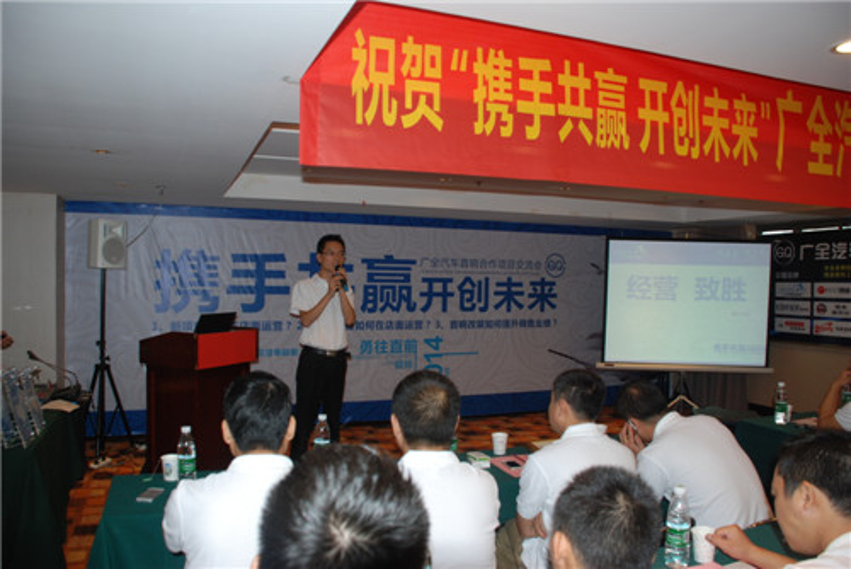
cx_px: 426
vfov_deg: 48.0
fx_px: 639
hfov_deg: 67.4
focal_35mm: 27
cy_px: 284
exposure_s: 1/60
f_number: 4
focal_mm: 18
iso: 400
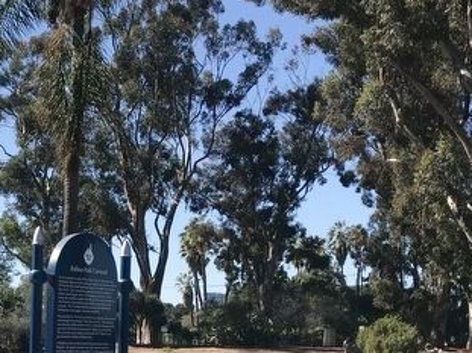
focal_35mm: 72
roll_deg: +1.2
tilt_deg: +1.8
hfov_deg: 25.5
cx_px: -18
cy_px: 329
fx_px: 981
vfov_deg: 20.0
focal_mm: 3.99
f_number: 1.8
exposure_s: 1/1520
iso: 20
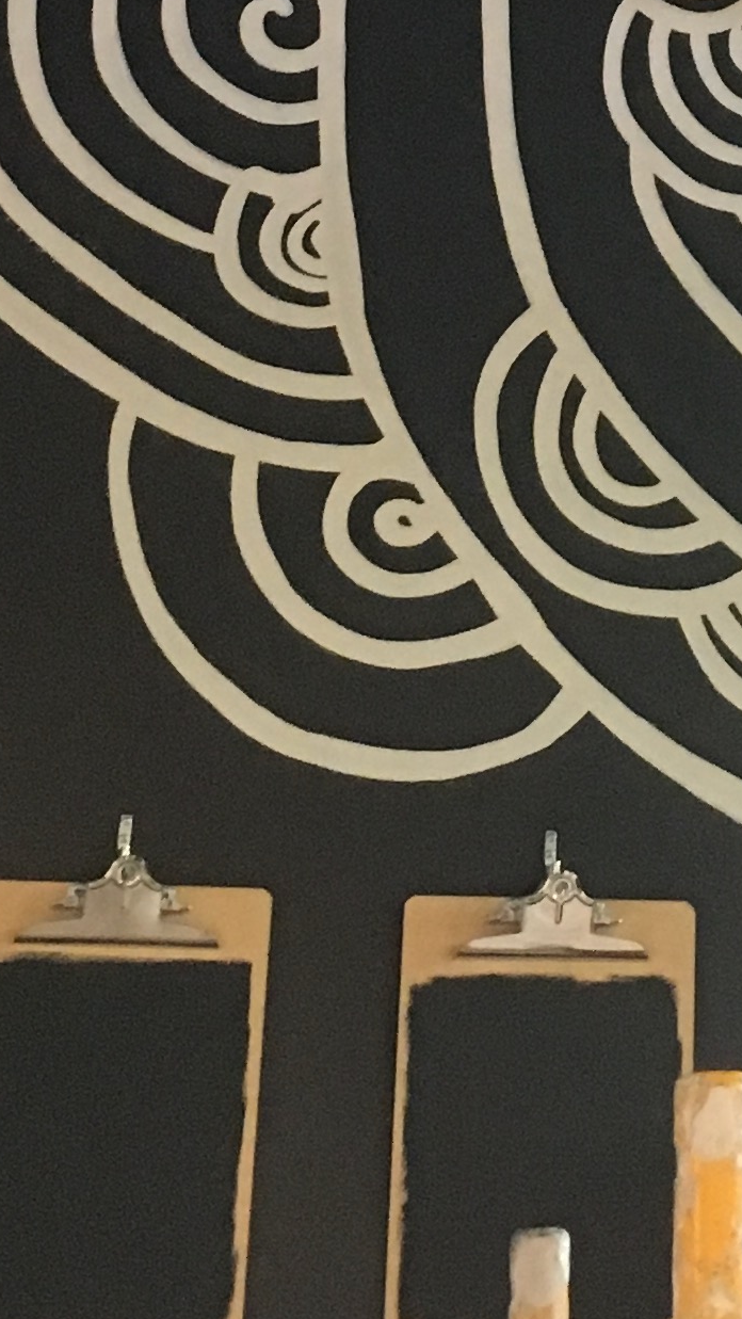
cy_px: -212
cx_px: 882
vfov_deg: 19.7
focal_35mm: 103
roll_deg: -0.4
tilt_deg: +26.0
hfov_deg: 11.5
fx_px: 3602
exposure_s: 1/20
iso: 200
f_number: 2.2
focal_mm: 4.15
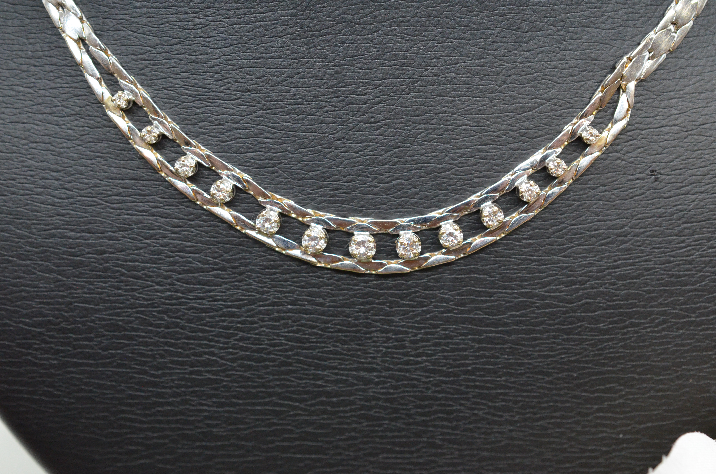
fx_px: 1191
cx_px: 358
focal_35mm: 60
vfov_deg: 22.5
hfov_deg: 33.5
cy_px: 237
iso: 2500
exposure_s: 1/400
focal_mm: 40
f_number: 6.3
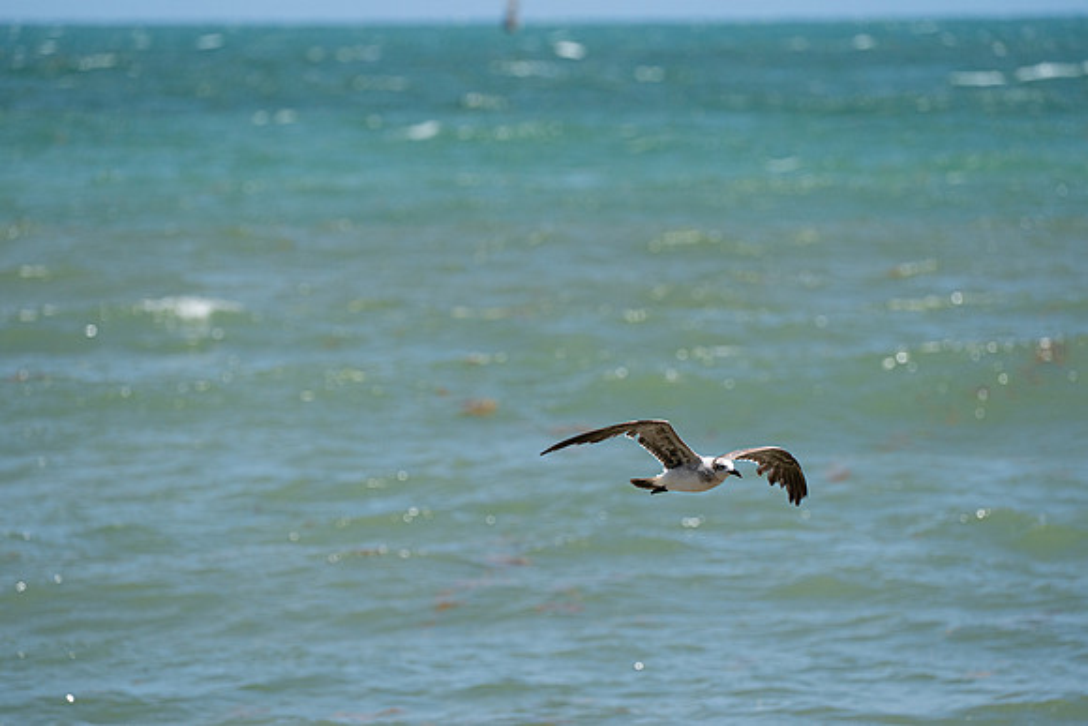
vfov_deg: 3.4
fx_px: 12091
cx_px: 544
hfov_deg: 5.2
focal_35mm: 400
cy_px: 363
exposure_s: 1/1250
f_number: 10
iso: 640
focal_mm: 400
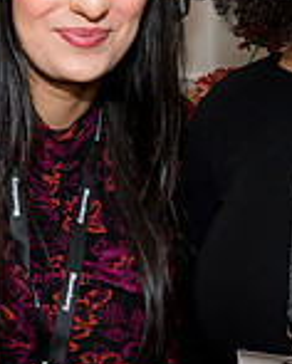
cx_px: 355
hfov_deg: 13.7
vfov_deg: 17.2
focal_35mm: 109
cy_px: -3
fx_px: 1175
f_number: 5
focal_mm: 24
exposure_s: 1/125
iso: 800
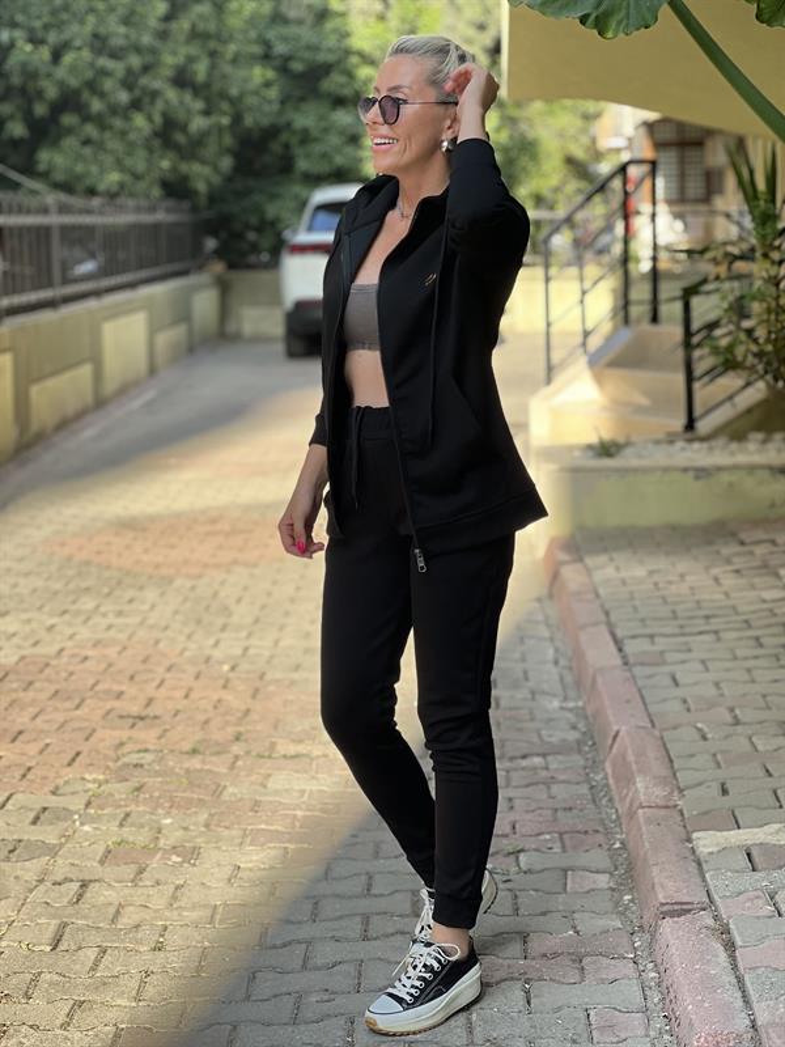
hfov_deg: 19.1
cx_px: 392
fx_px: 2328
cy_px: 524
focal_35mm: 77
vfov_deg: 25.3
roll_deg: +0.5
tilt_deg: -6.4
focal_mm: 9
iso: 32
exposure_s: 1/121
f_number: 2.8
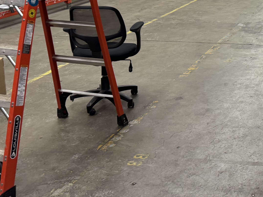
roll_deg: -0.5
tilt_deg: -7.1
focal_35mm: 64
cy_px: -6
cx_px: 299
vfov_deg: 22.0
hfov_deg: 27.4
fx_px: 486
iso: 160
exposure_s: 1/60
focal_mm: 6.86
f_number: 1.78
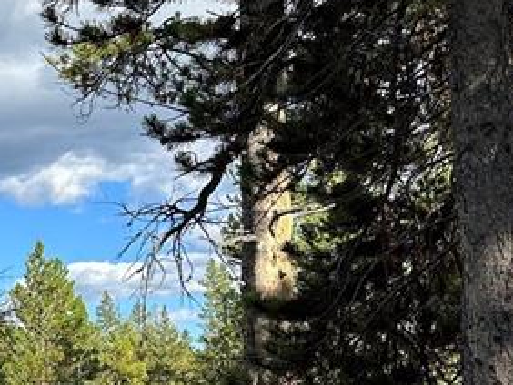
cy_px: 302
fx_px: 1290
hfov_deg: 18.8
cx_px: -335
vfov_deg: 16.9
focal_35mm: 87
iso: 80
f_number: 1.78
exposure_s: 1/2410
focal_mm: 6.86
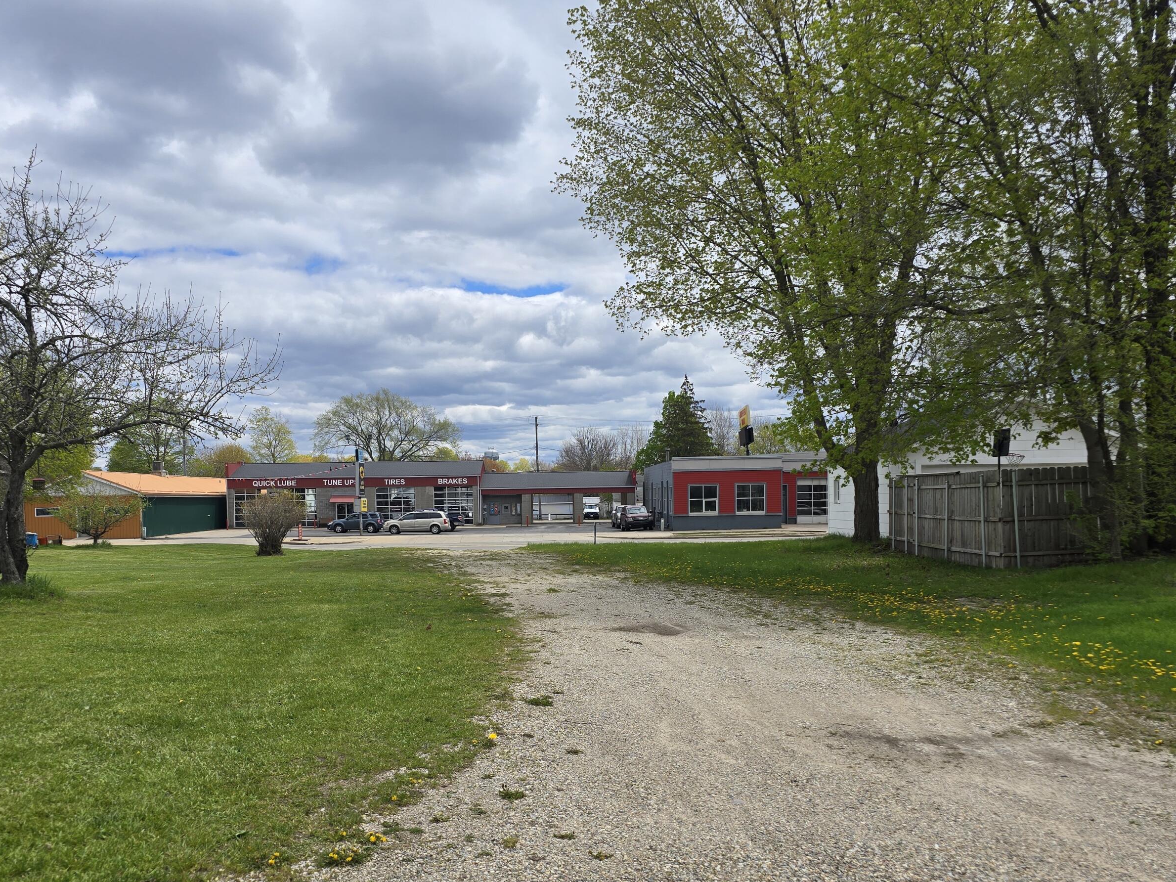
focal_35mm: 29
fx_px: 985
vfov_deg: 47.9
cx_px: 526
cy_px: 532
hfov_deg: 61.5
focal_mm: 6.3
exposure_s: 1/1093
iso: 12
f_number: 1.7
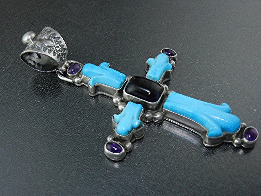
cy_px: 98
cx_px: 130
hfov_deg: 42.1
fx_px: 339
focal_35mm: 45
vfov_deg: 32.2
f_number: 7.6
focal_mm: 8.1
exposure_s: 1/30
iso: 800
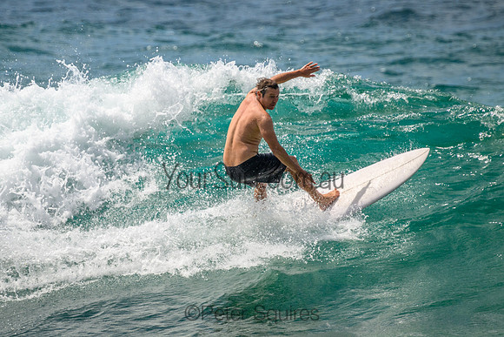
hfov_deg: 2.1
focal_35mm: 964
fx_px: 13495
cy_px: 168
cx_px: 200
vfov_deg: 1.4
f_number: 11
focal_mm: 800
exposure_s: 1/2000
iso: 640
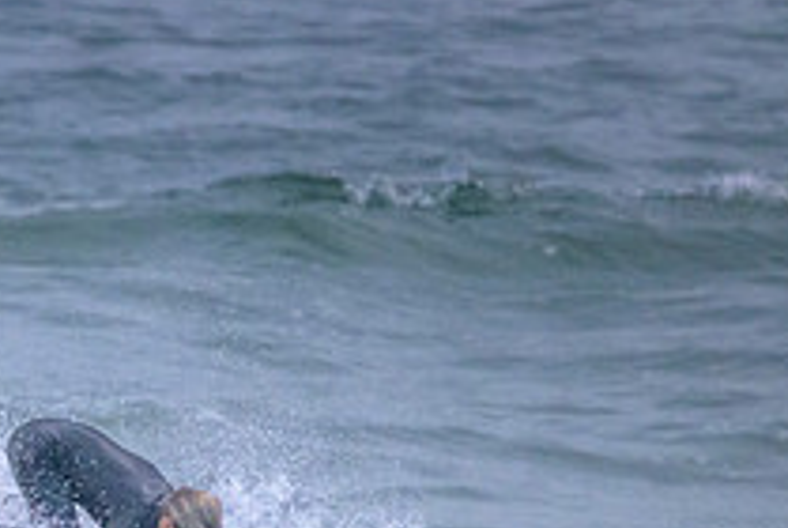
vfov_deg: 0.6
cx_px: -204
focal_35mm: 2218
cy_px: 707
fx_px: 48617
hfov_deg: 0.9
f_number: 11
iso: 5600
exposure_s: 1/2000
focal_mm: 800
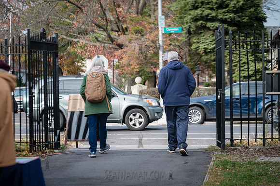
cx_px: 140
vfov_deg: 10.9
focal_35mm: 126
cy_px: 93
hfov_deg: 16.3
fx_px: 979
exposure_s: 1/800
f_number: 5
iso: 1000
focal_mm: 126
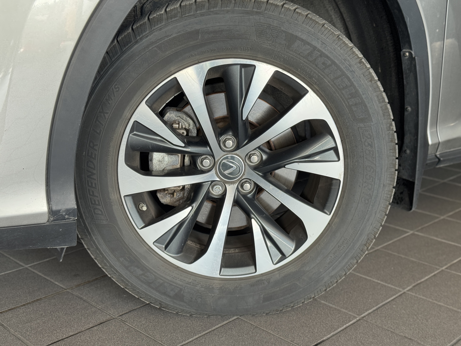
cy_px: 173
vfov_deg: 30.3
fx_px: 639
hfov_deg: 39.7
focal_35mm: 48
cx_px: 230
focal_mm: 6.76
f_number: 1.78
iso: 64
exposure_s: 1/121
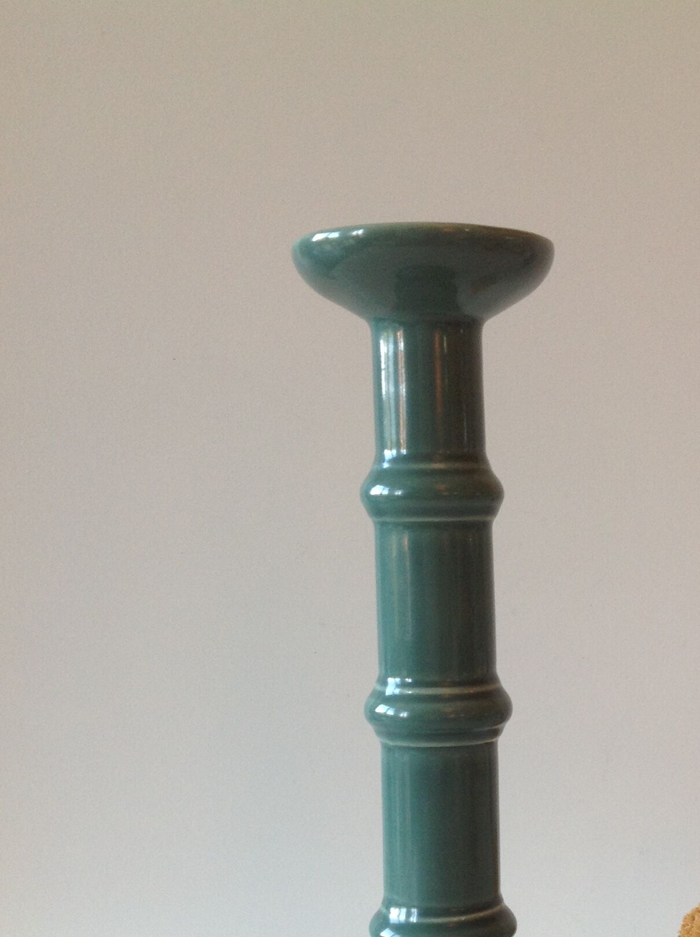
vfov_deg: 33.4
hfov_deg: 25.6
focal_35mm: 56
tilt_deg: -4.5
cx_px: 555
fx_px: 1514
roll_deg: +0.9
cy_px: 744
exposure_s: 1/33
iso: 50
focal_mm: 4.28
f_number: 2.4
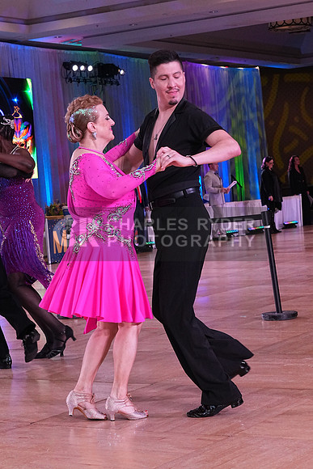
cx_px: 156
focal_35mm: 85
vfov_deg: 23.9
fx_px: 1108
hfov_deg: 16.1
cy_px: 234
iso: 2500
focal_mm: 57
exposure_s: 1/250
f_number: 8
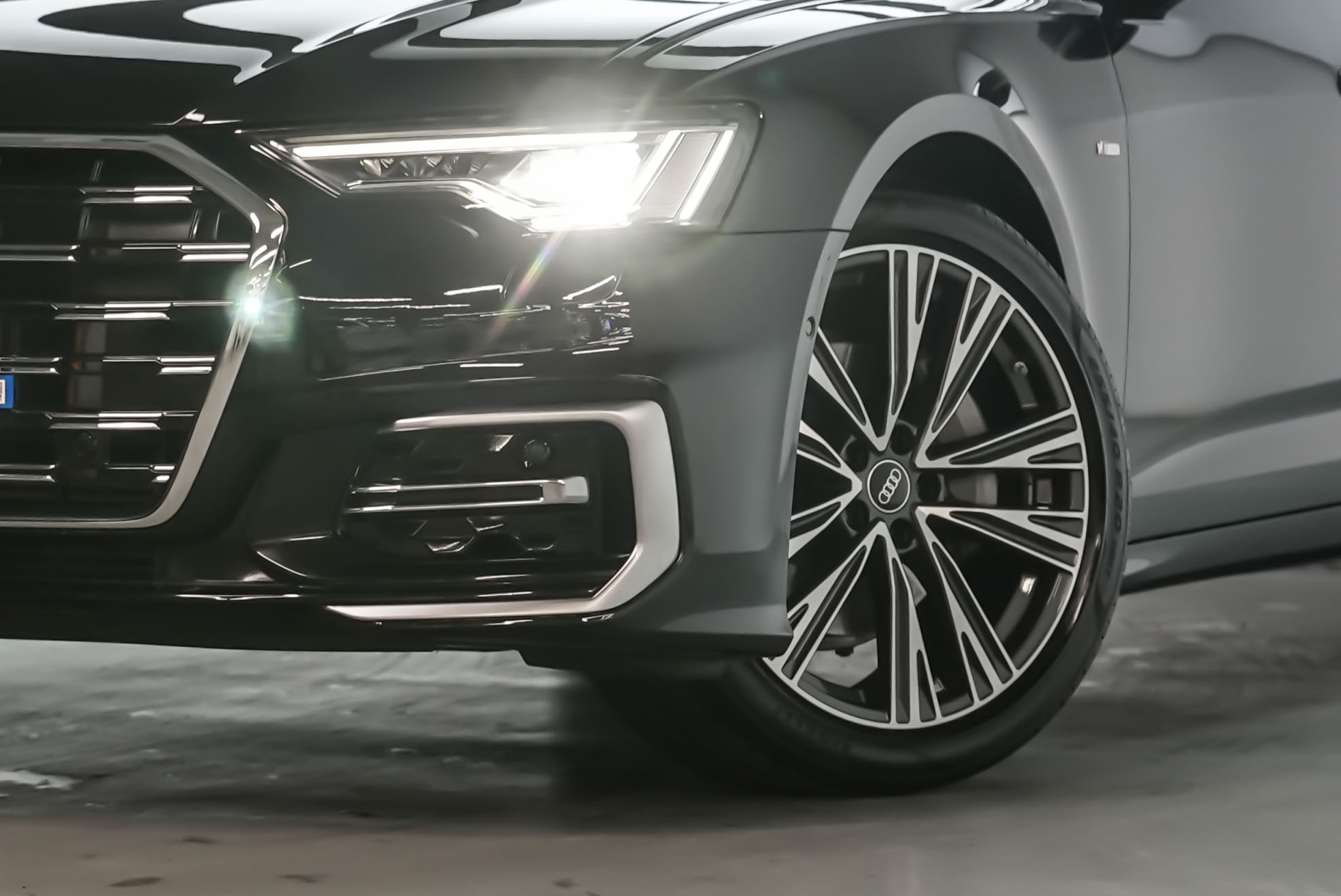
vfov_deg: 9.3
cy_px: 256
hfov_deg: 13.9
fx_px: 5479
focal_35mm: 147
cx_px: 469
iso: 2500
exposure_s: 1/125
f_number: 4
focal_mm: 68
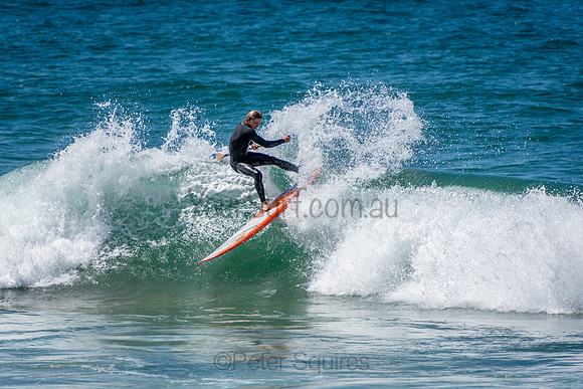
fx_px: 9718
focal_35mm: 600
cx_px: 292
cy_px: 194
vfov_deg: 2.3
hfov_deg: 3.4
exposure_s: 1/2000
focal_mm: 400
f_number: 5.6
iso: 250
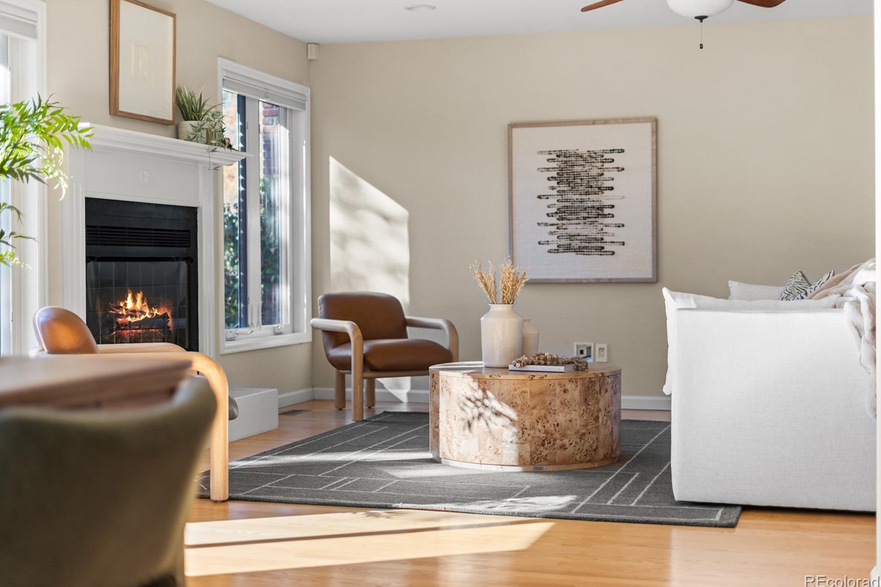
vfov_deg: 26.5
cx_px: 446
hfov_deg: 38.9
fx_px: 1248
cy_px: 294
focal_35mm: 51
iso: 400
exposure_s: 1/160
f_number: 1.8
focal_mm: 50
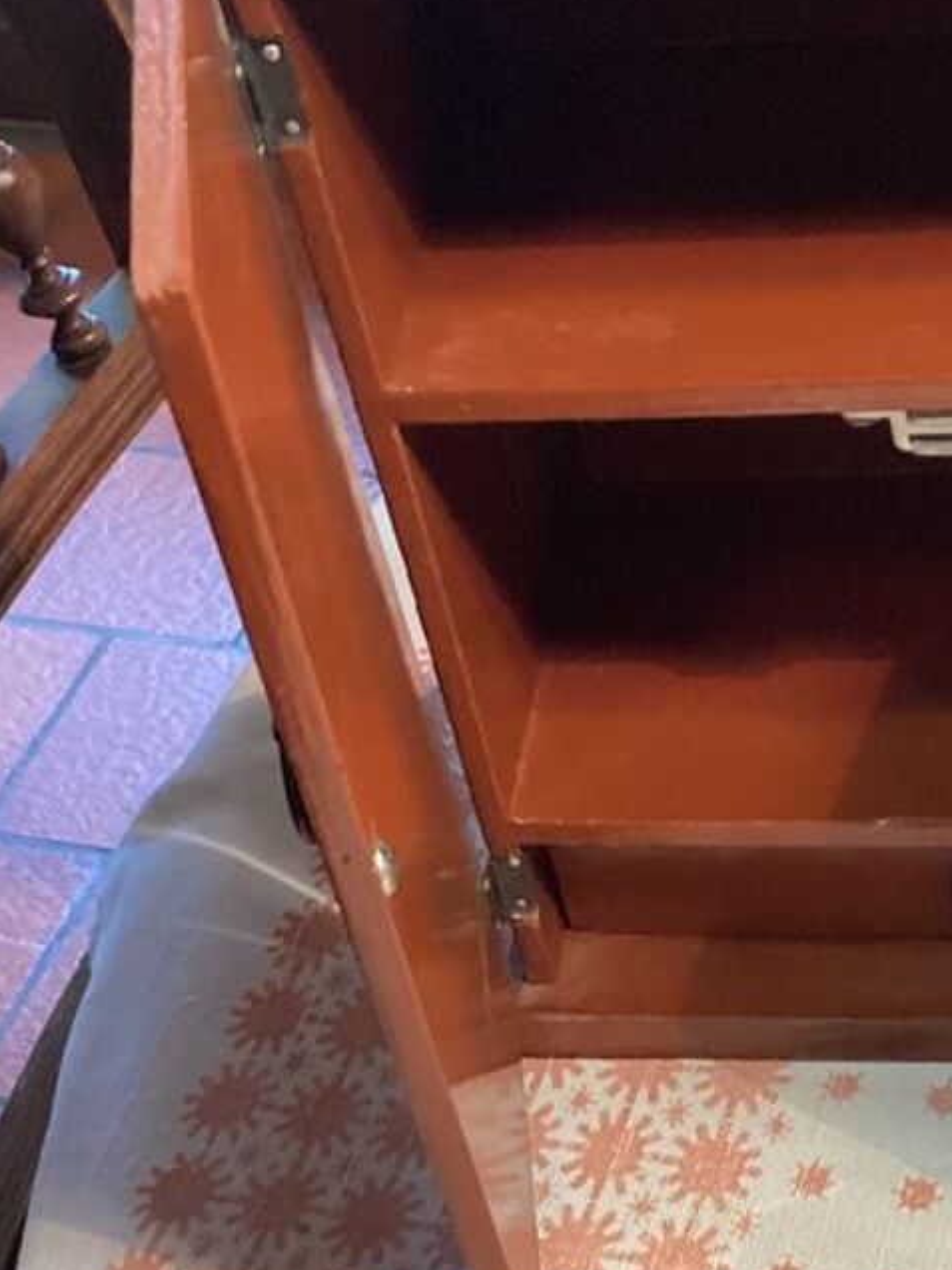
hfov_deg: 22.2
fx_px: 2383
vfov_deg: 29.6
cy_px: 870
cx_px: 802
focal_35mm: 65
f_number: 2.4
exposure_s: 1/33
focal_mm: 3.3
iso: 320
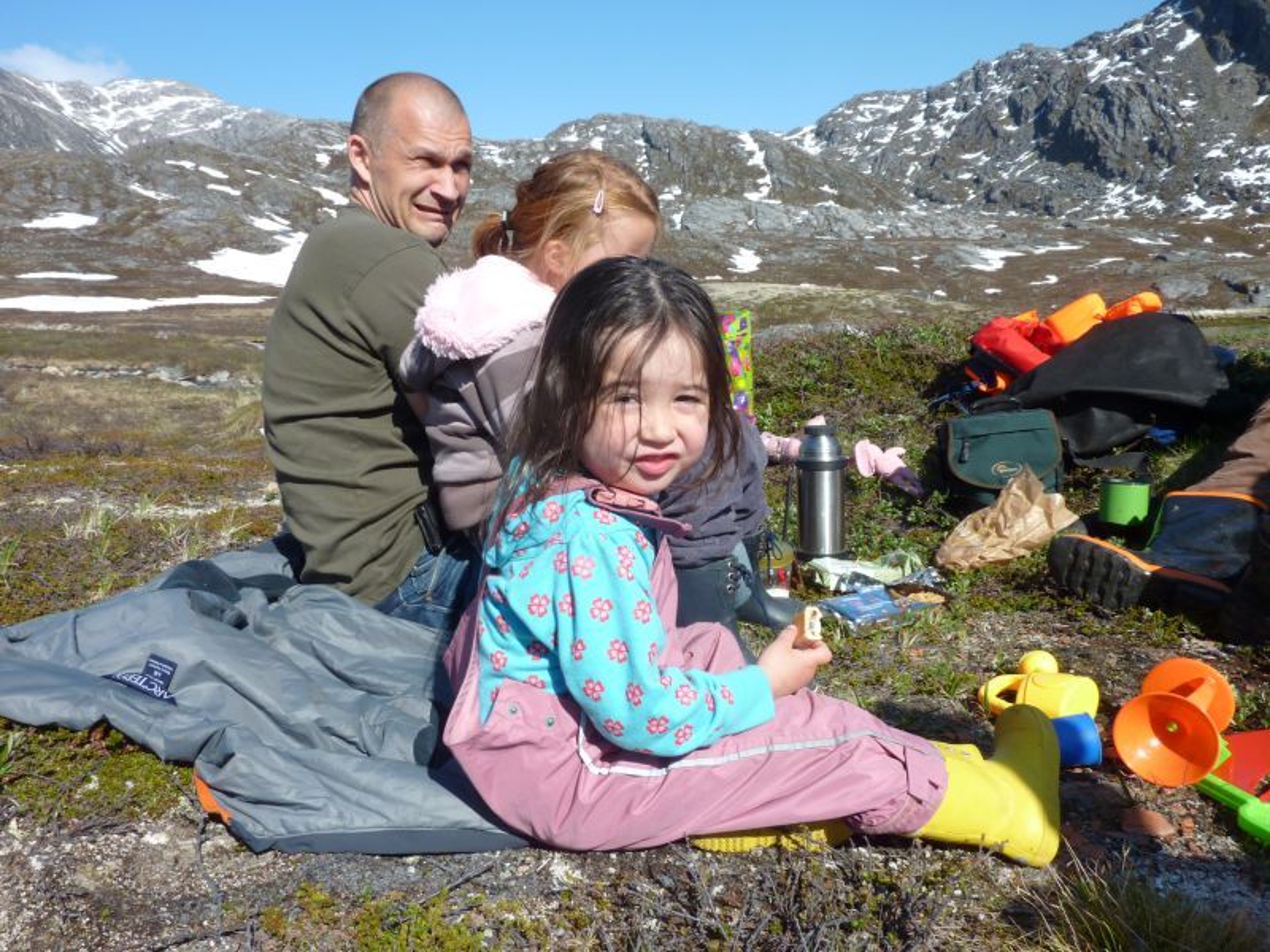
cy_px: 476
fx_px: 917
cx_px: 635
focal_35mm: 25
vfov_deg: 54.9
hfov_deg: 69.4
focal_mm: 4.1
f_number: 5
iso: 80
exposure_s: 1/400
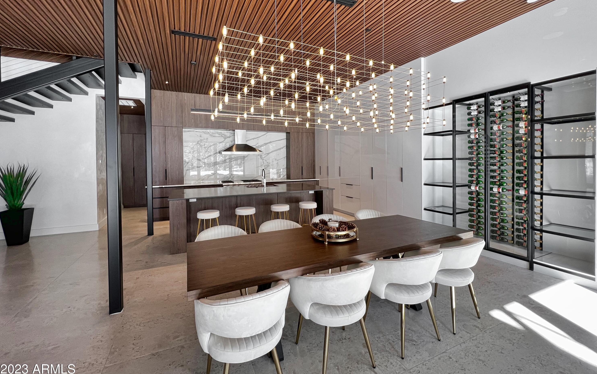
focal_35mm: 14
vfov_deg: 78.2
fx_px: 228
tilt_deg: -0.3
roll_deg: +0.3
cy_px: 162
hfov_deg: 105.3
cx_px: 302
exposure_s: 1/120
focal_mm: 1.57
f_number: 1.8
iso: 64
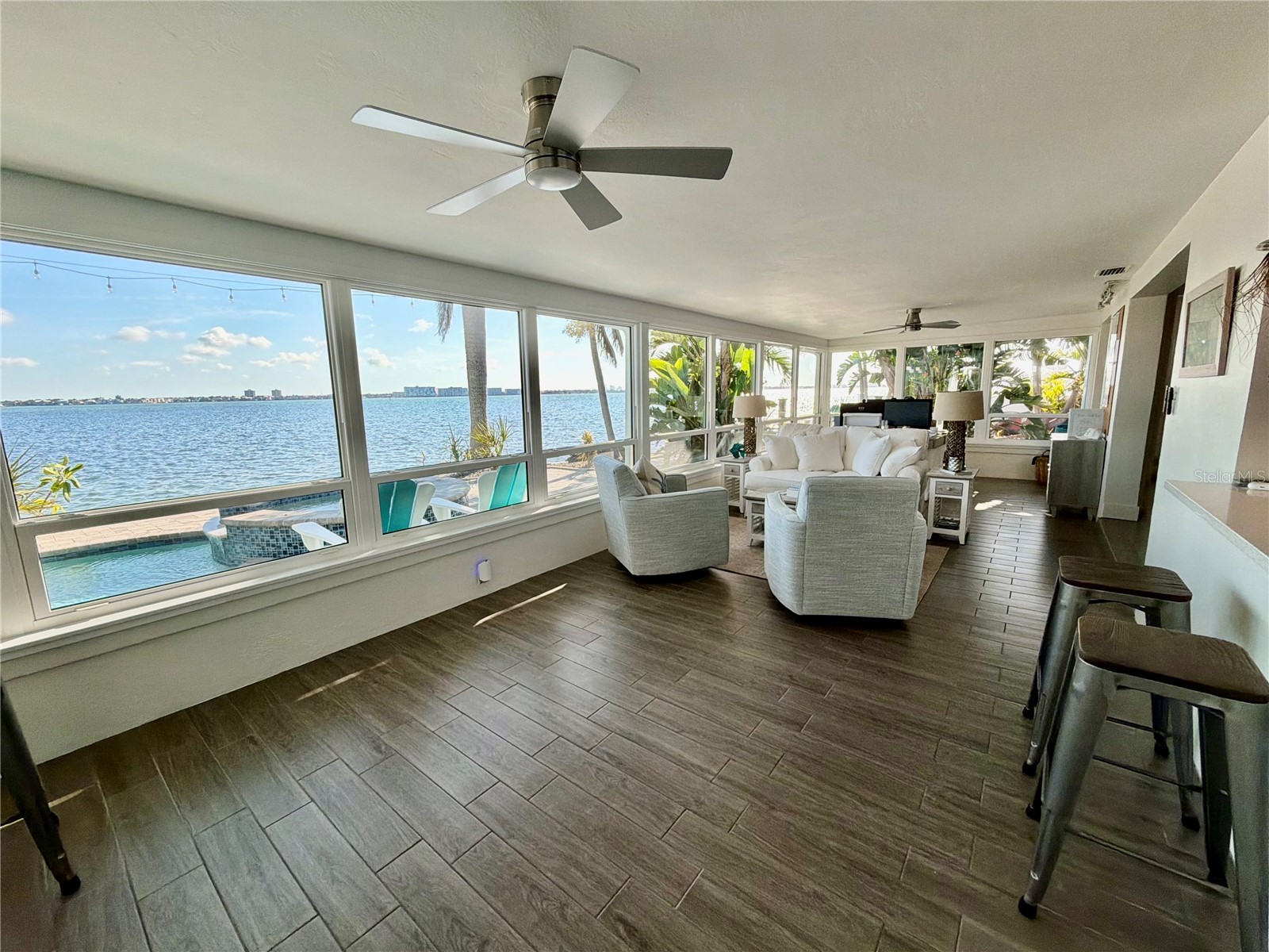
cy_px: 476
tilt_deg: -7.8
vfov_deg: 85.7
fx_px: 513
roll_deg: +0.0
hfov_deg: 102.1
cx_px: 634
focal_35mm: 14
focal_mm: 2.22
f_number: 2.2
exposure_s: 1/234
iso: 50
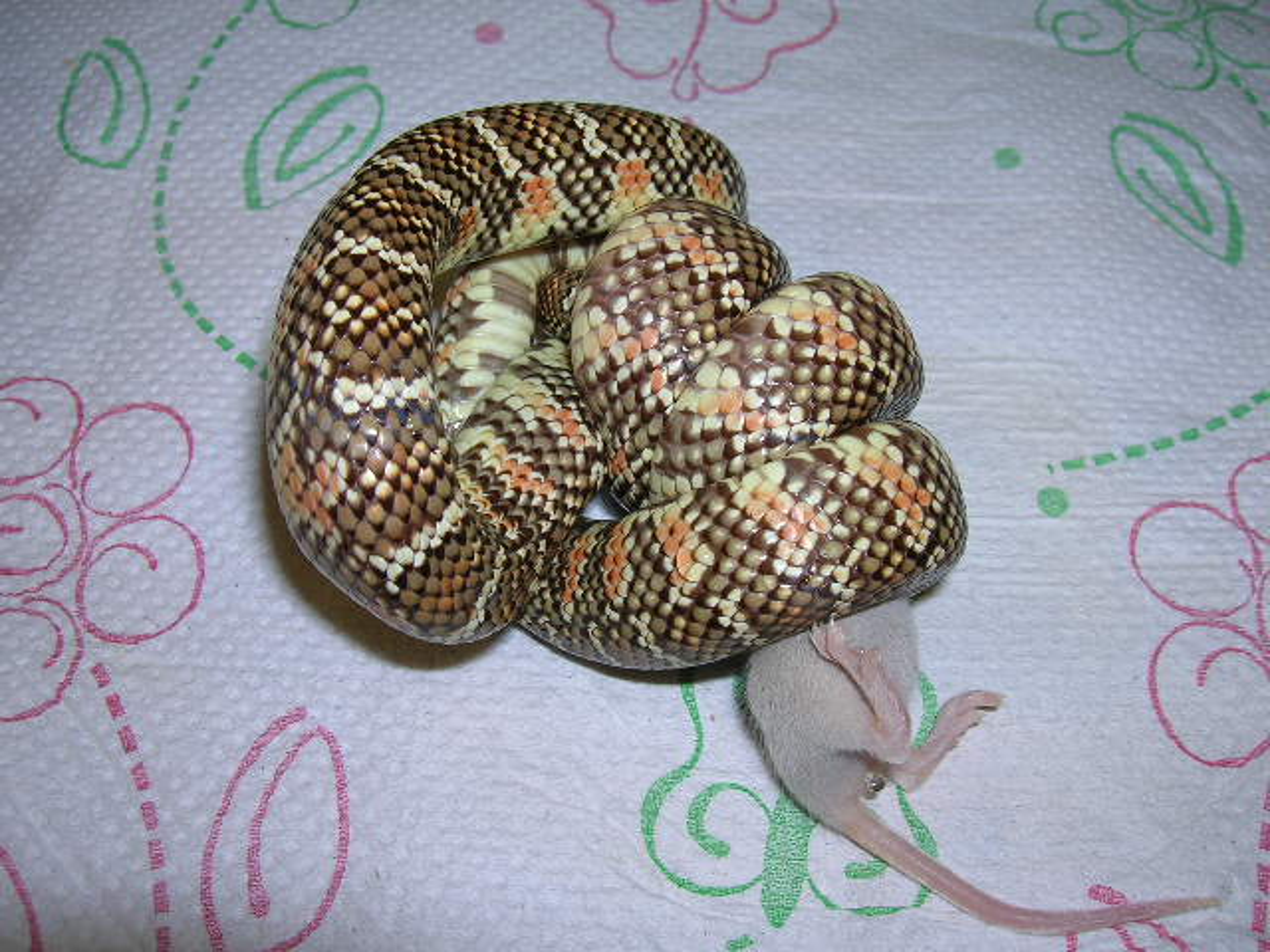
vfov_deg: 41.8
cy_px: 476
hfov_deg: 54.0
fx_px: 1247
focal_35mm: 34
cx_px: 635
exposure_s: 1/60.1
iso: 50
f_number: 4.9
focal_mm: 5.7
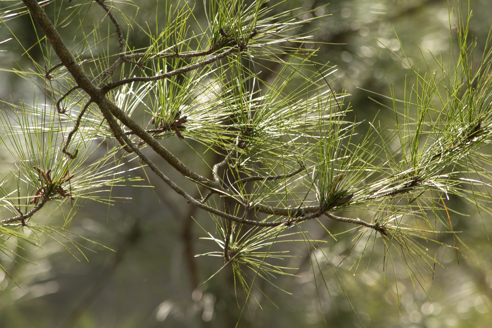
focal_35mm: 450
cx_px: 246
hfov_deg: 4.6
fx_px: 6150
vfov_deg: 3.1
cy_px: 164
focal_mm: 300
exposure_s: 1/250
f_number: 8
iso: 200
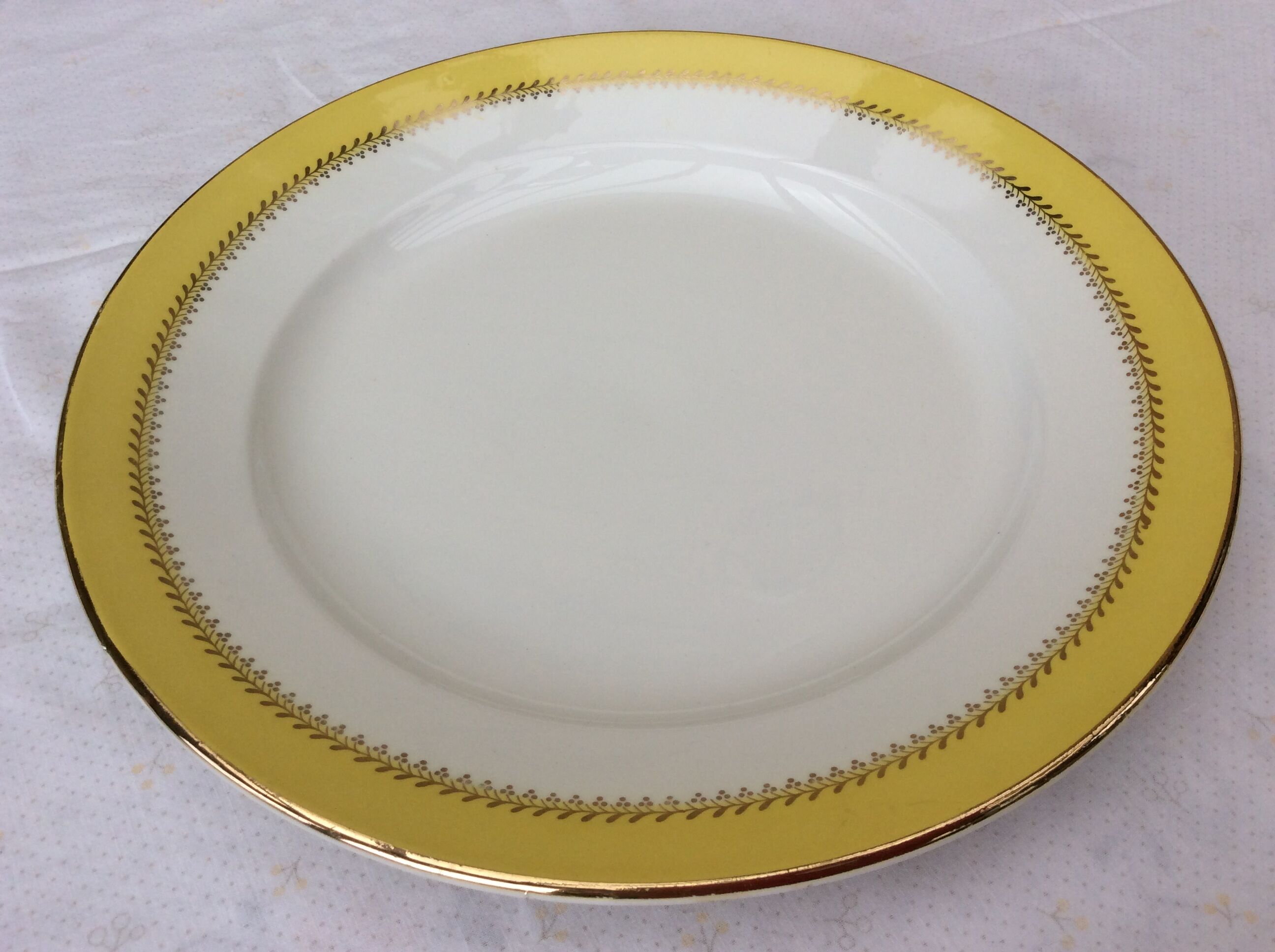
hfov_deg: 56.9
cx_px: 638
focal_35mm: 32
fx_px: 1177
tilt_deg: -52.0
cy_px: 476
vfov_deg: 44.1
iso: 40
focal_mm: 3.3
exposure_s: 1/100
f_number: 2.4
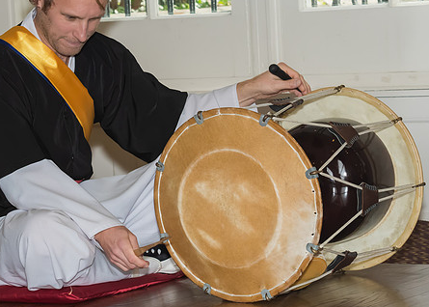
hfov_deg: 11.9
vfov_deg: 8.6
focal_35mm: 168
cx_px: 81
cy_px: 131
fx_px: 2047
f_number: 8
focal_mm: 70
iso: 2000
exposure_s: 1/250
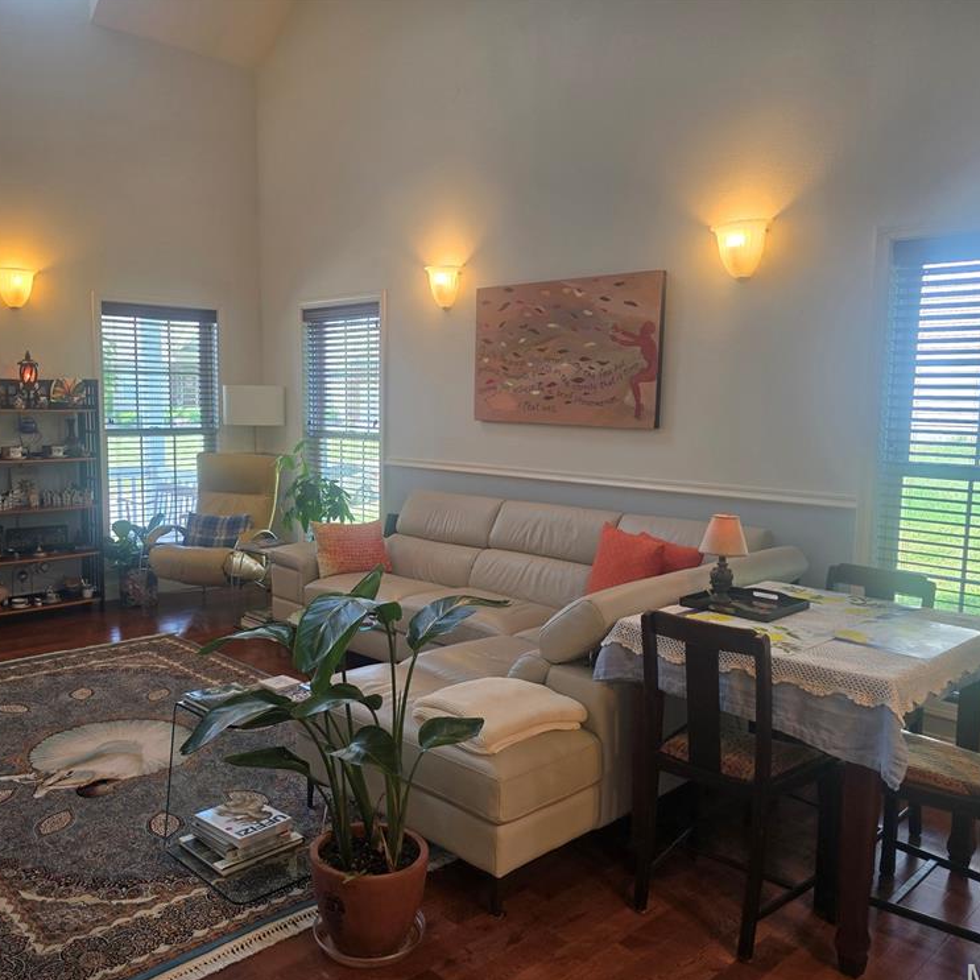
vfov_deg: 57.3
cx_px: 423
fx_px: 897
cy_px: 500
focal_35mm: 28
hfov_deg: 57.1
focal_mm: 6.3
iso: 100
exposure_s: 1/120
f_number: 1.7
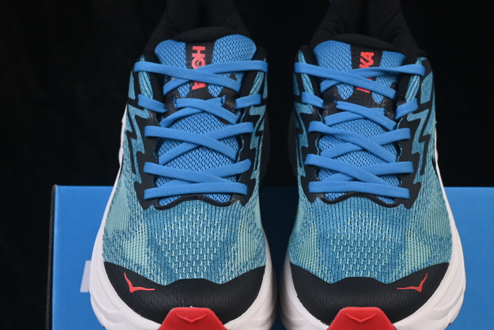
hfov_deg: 18.6
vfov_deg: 12.5
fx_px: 1510
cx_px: 280
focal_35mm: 110
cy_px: 198
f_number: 8
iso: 160
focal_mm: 50
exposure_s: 1/80
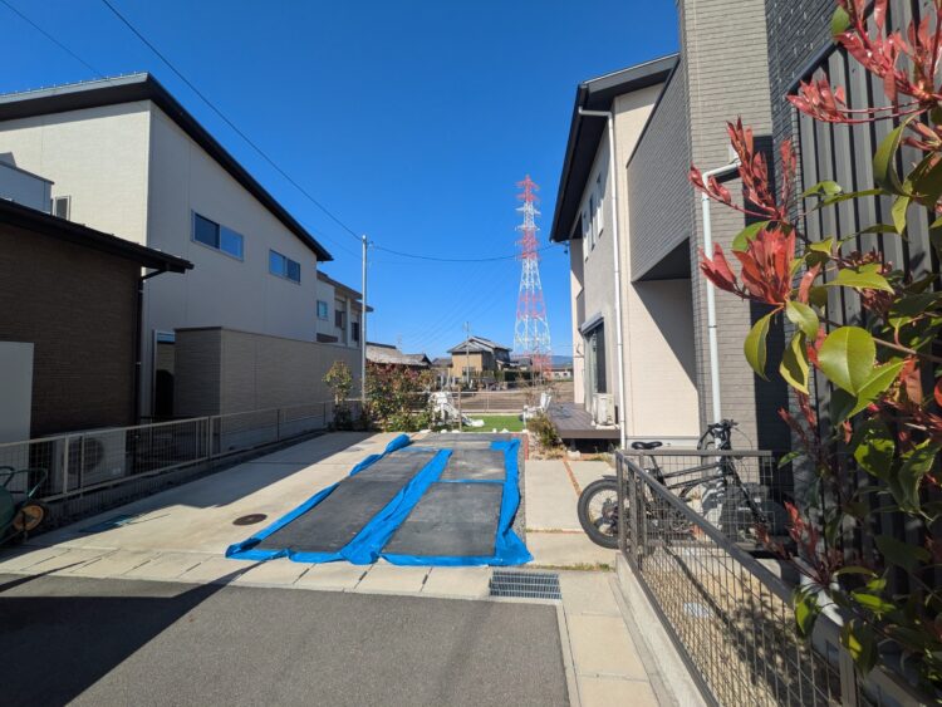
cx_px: 471
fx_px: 381
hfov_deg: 102.0
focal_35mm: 14
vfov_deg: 85.7
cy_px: 354
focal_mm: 1.83
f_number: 2.2
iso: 49
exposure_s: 1/2188
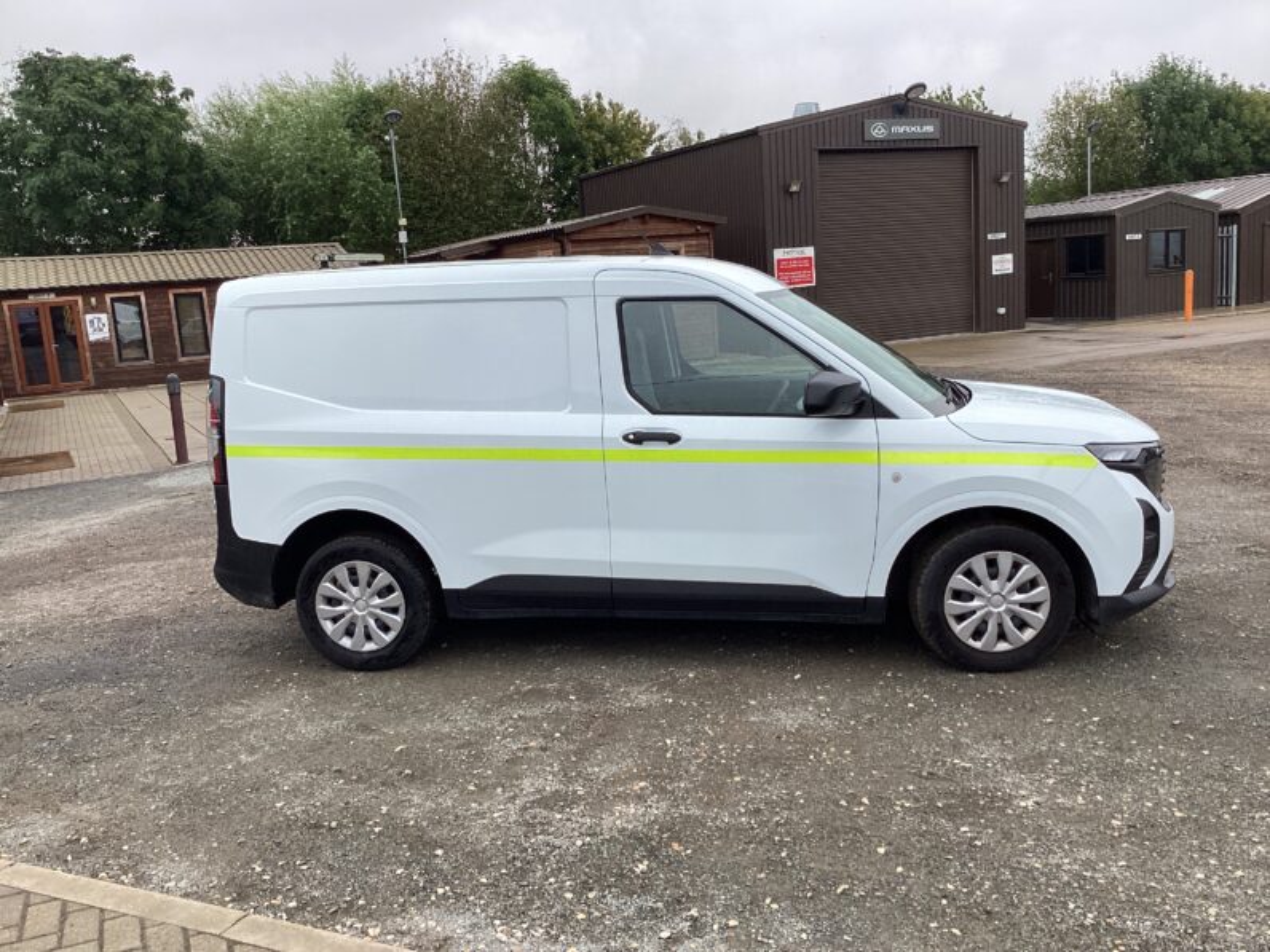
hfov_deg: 58.4
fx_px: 1137
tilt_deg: -10.2
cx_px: 635
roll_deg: +4.0
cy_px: 476
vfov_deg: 45.4
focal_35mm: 31
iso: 25
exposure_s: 1/397
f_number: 2.4
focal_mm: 3.3
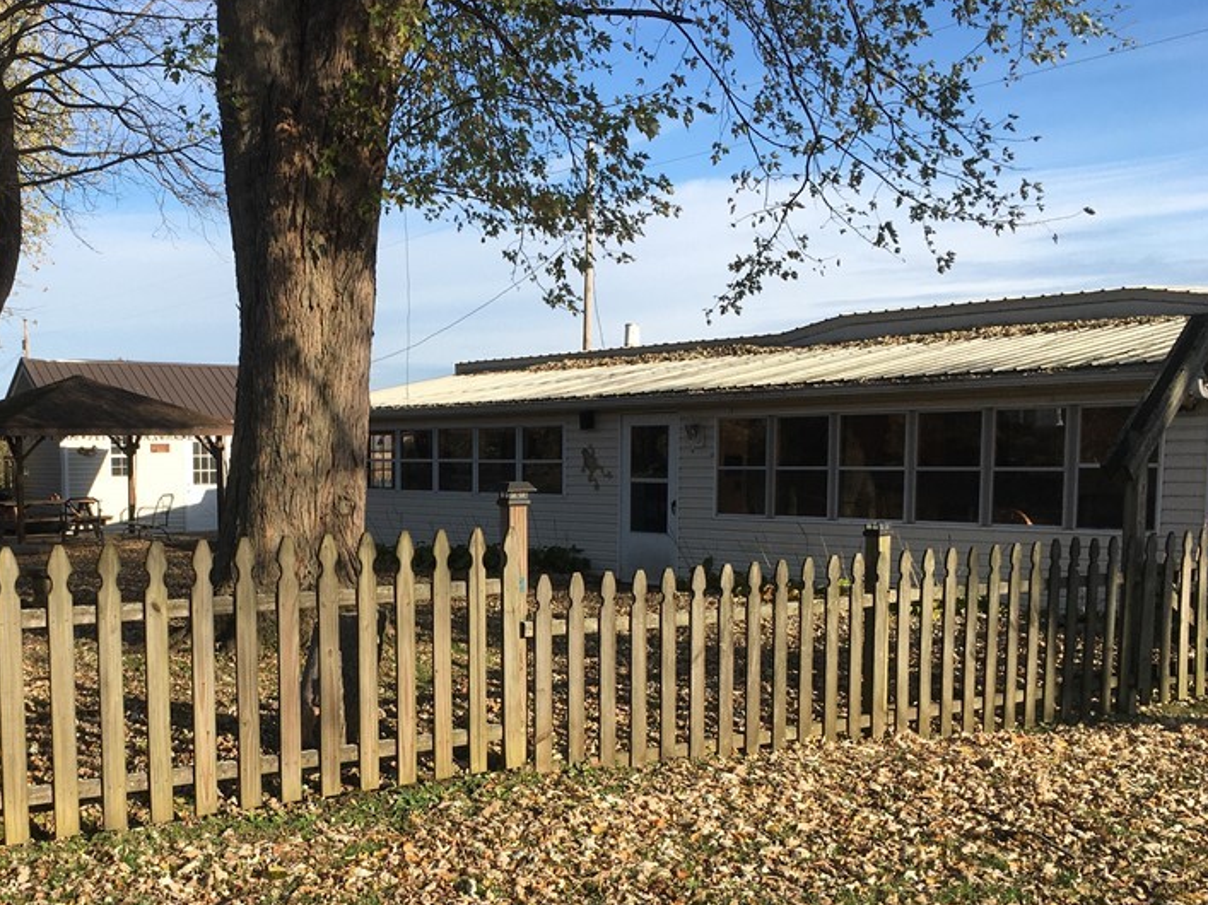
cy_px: 620
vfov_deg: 34.0
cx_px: 369
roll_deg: -0.3
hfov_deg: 43.9
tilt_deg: -4.3
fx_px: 1465
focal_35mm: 42
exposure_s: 1/1326
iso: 25
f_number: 2.2
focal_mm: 4.15
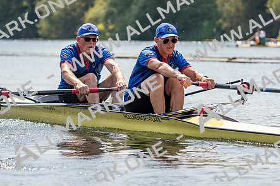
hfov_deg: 7.9
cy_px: 73
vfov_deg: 5.2
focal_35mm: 262
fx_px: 2037
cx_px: 143
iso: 200
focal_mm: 200
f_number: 5.6
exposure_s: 1/1600
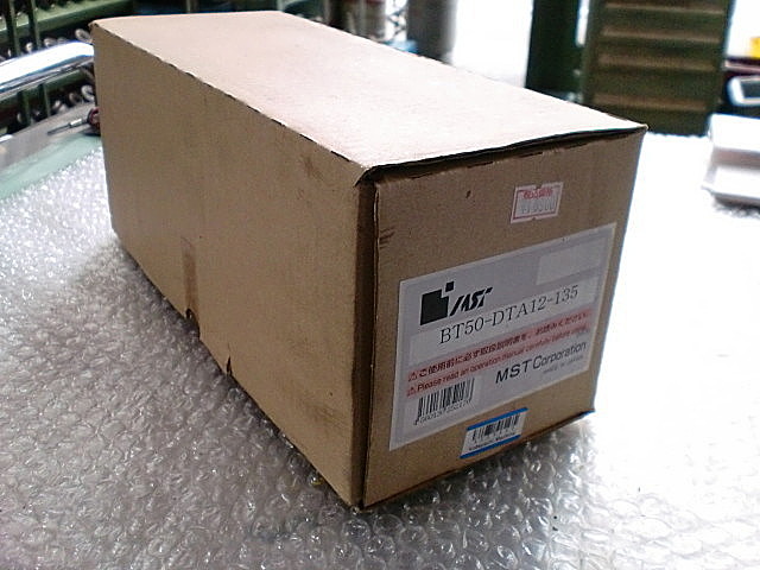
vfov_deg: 40.7
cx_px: 380
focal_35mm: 35
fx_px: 768
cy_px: 285
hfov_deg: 52.6
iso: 500
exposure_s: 1/60
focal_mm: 6.3
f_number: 3.1
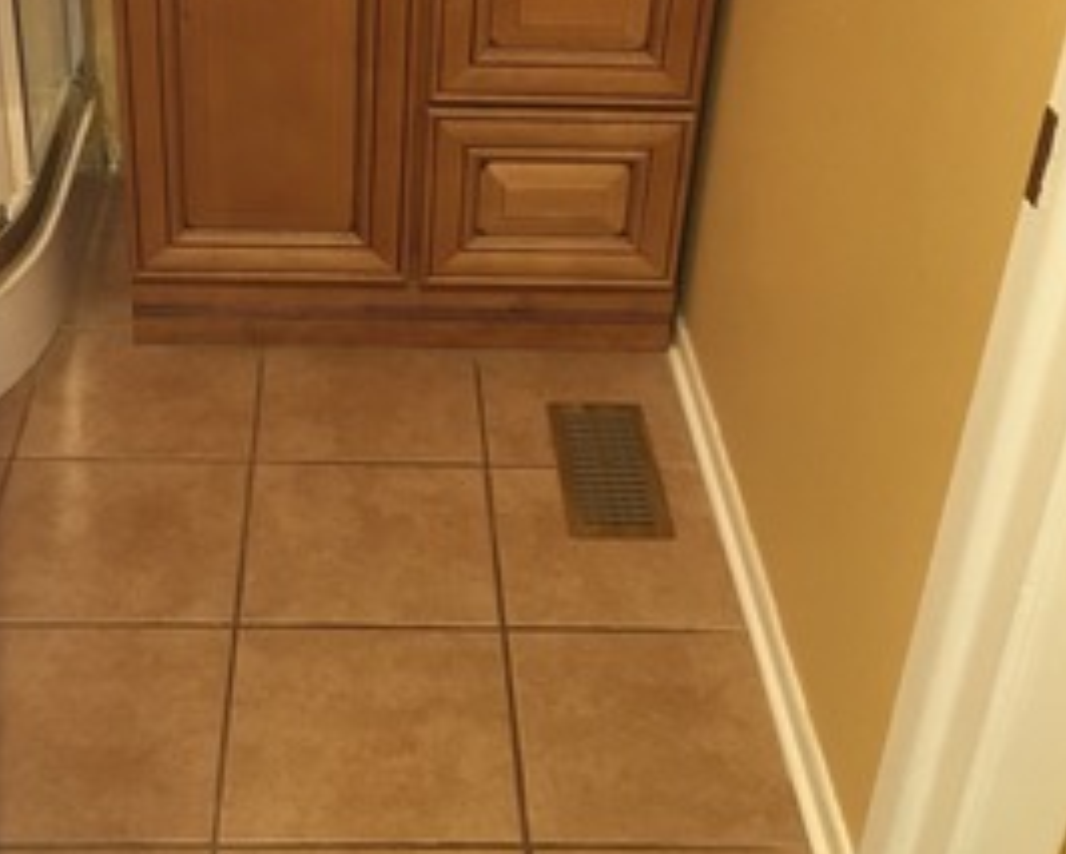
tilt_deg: -31.8
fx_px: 1610
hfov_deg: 36.6
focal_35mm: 51
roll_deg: -3.7
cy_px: 293
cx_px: 445
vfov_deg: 29.5
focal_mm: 4.15
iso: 200
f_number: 2.2
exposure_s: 1/30
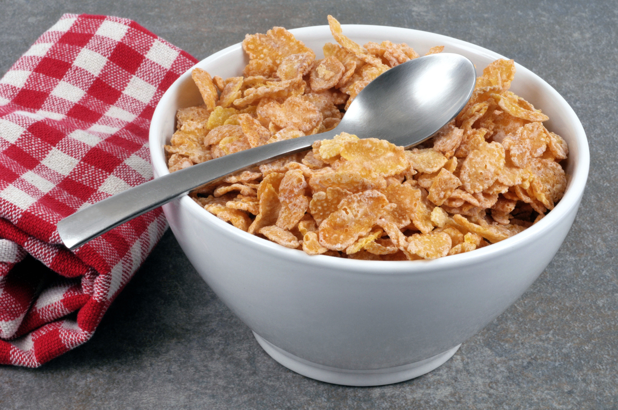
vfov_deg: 15.2
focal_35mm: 90
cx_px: 309
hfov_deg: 22.6
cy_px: 205
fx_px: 1543
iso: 200
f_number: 36
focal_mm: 60
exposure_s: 1/125
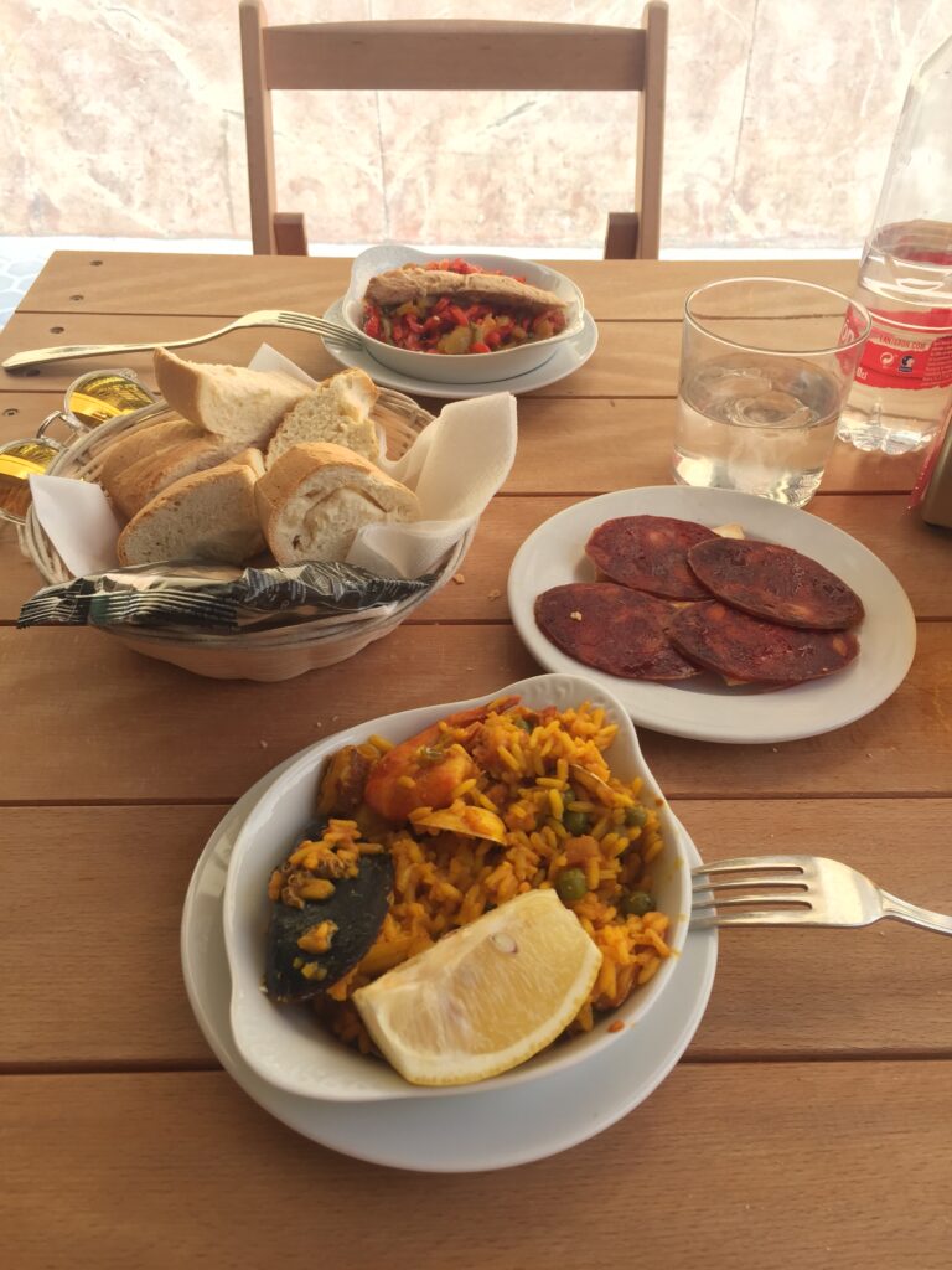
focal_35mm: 29
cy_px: 635
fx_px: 1063
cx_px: 476
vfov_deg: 61.7
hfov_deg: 48.2
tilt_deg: -41.7
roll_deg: +1.3
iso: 32
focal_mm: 4.15
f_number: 2.2
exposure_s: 1/207
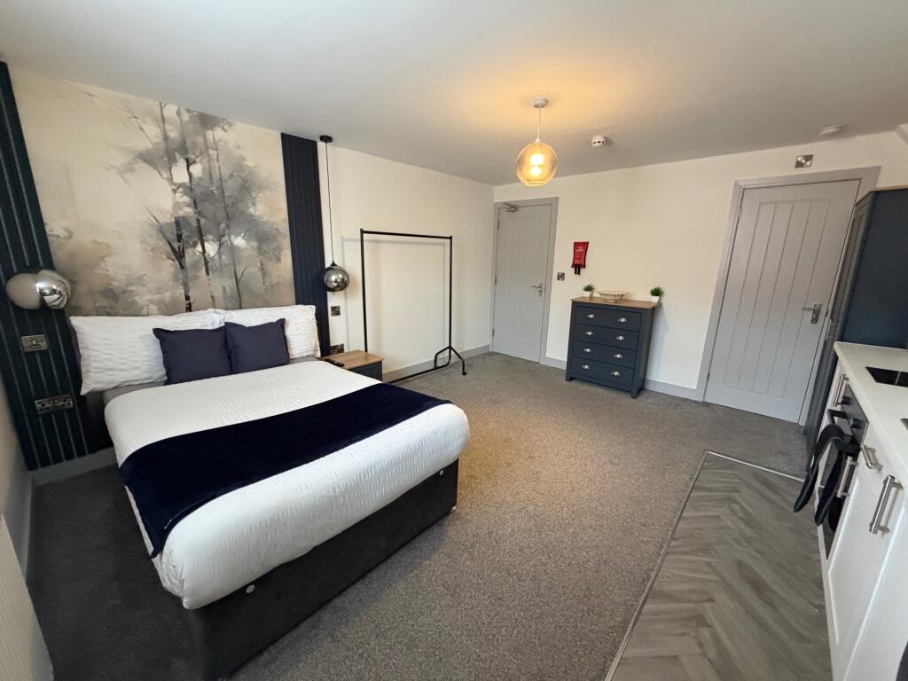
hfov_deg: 102.1
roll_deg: -1.4
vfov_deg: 85.7
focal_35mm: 14
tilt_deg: -13.0
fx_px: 367
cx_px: 454
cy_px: 340
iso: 500
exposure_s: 1/60
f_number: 2.2
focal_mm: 2.22
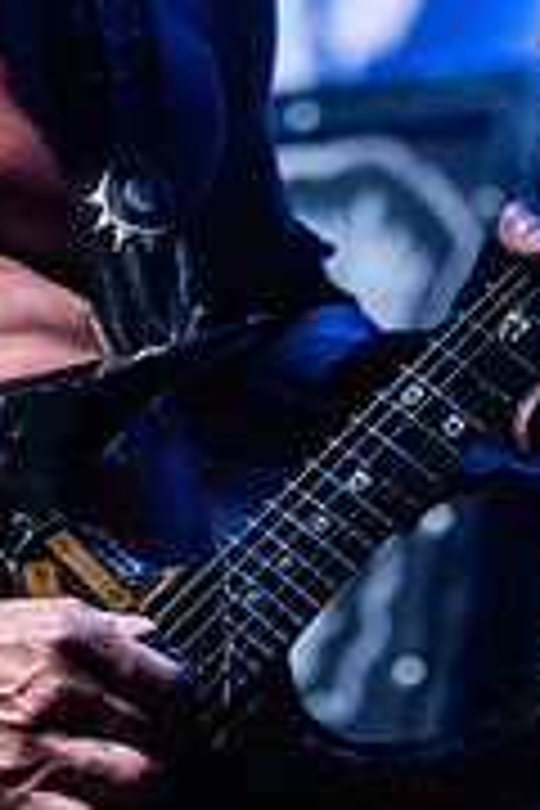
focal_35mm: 200
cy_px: 112
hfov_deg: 6.9
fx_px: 4500
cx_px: 202
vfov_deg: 10.2
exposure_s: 1/200
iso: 2000
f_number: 3.2
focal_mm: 80
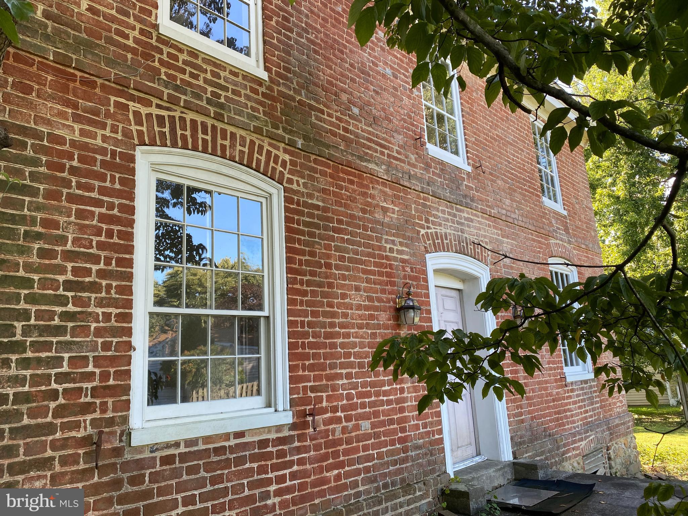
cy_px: 258
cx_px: 344
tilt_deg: +13.4
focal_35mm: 26
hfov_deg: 67.3
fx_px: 517
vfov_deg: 53.1
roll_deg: +3.0
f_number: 1.8
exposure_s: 1/123
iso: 32
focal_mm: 4.25
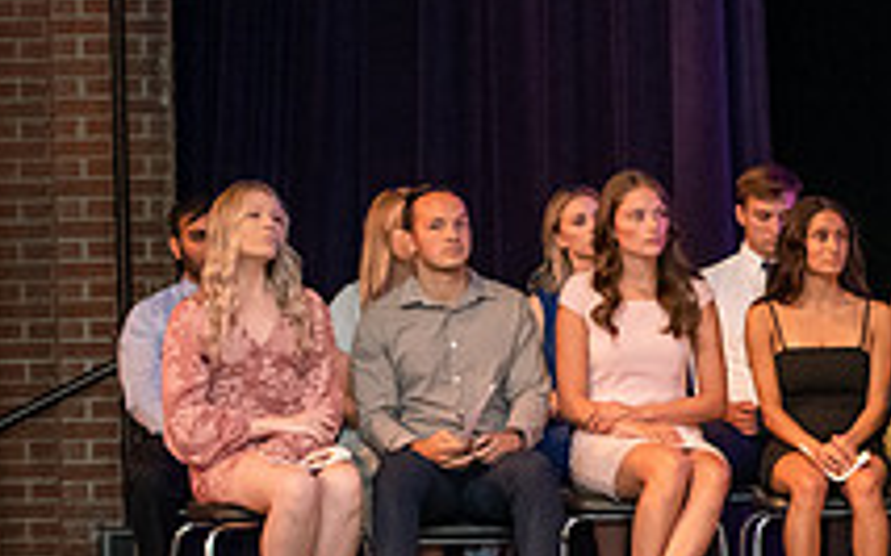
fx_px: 5049
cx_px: 1180
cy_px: 416
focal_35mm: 208
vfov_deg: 6.3
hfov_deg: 9.9
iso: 4000
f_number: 3.2
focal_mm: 75
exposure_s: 1/200
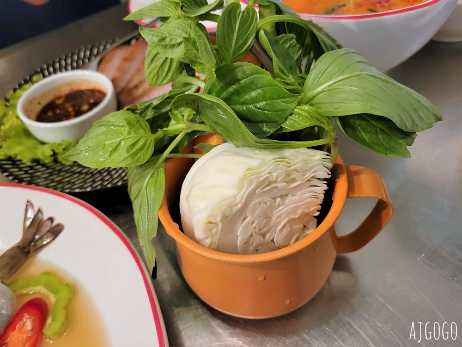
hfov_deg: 67.3
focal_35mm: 26
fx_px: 347
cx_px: 231
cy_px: 174
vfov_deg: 53.1
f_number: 1.8
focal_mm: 5.4
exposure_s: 1/50
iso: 800
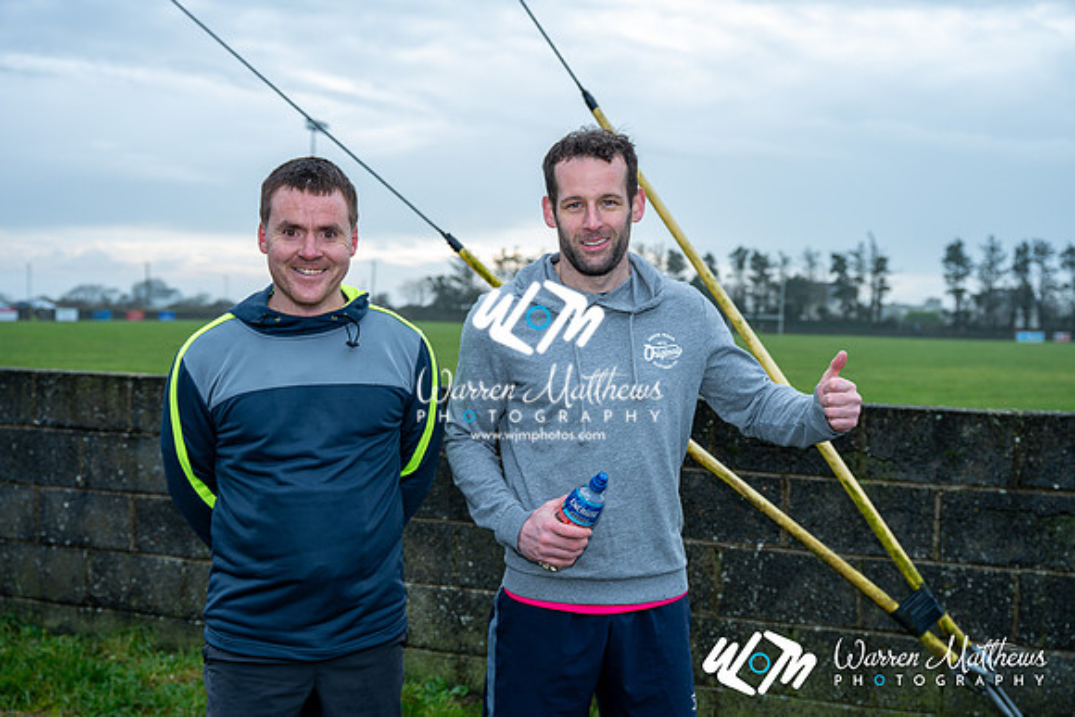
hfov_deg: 49.5
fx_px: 1165
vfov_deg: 34.2
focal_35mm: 39
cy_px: 358
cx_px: 538
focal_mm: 39
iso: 100
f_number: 4
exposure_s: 1/200
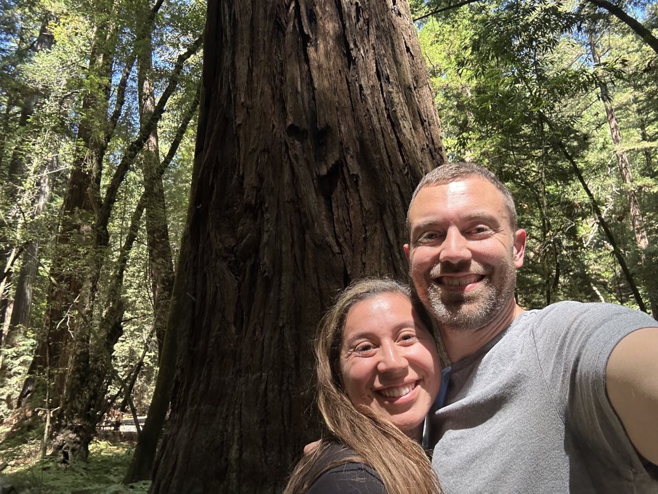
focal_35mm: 23
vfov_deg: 58.9
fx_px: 437
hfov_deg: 73.9
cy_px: 247
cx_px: 329
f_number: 1.9
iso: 32
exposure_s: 1/121
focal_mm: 2.69
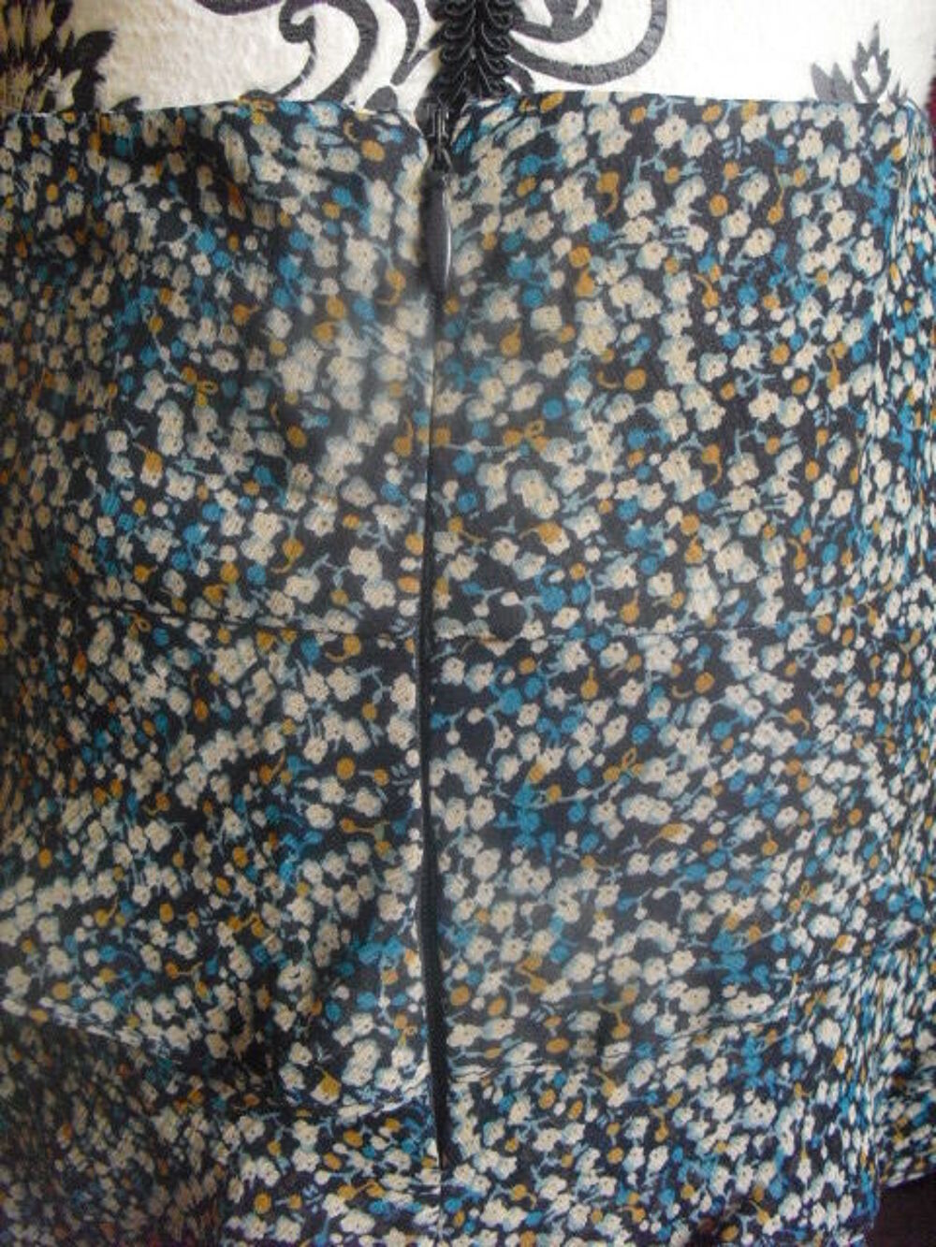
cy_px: 624
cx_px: 468
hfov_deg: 39.7
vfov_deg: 51.4
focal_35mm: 36
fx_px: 1298
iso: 800
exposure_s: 1/80
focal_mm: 6.3
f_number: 3.1
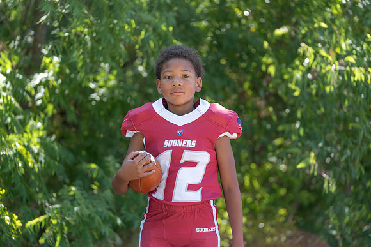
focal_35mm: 121
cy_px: 124
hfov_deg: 16.9
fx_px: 1247
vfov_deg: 11.3
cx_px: 186
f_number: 2.8
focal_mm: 121
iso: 100
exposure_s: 1/320
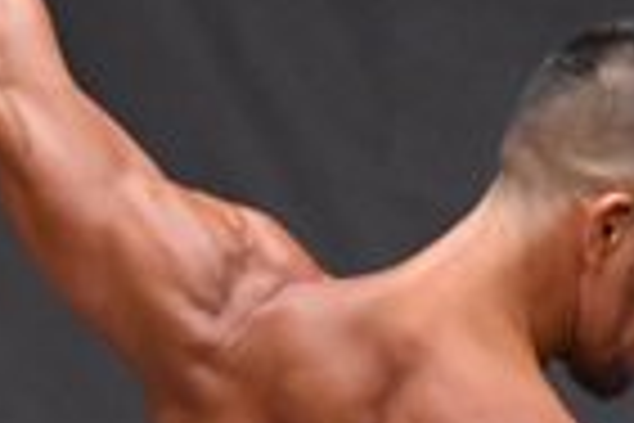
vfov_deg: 1.0
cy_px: 680
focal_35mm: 1400
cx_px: 663
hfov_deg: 1.5
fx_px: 24654
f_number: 5.6
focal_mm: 170
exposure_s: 1/400
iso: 6400
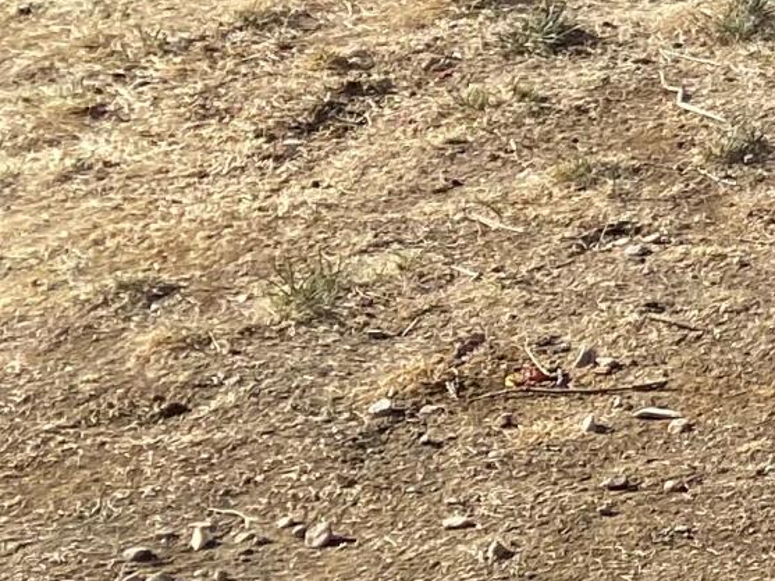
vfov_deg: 9.6
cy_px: -710
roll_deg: -3.9
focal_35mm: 140
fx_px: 3135
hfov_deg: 11.3
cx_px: 1954
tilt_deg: -7.6
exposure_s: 1/2141
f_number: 1.8
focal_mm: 4.25
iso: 32
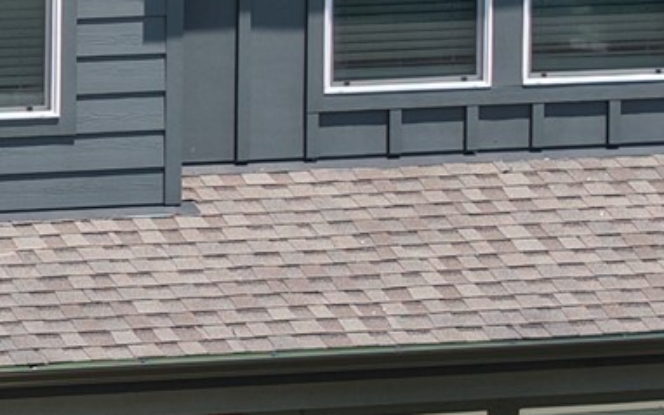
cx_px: -389
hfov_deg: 5.6
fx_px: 6752
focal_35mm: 373
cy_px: 302
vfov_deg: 3.5
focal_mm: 19.35
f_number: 2.8
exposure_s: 1/800
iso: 100
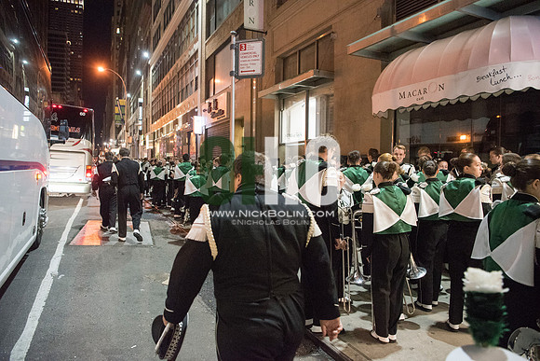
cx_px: 270
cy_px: 180
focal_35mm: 24
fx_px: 360
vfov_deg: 53.2
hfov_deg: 73.7
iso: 8000
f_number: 2.8
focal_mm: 24
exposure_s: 1/160
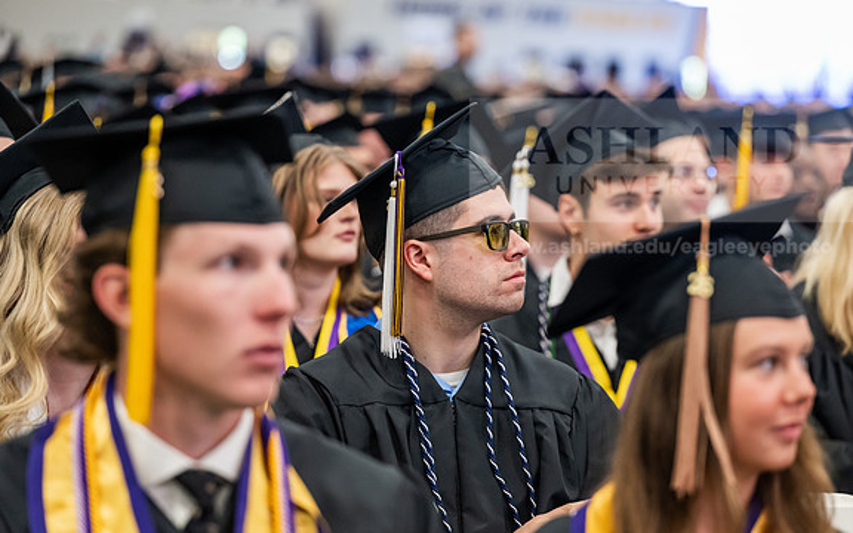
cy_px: 278
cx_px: 425
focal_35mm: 118
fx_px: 2743
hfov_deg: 17.7
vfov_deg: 11.1
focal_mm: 115
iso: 2500
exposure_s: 1/200
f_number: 3.2
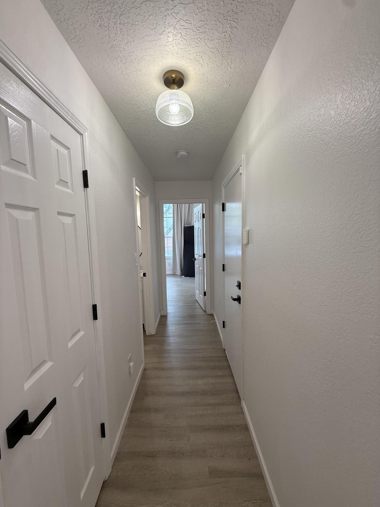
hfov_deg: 85.7
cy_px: 254
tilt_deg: -3.5
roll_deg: +1.0
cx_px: 190
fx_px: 205
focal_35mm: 14
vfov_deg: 102.1
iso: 200
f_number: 2.2
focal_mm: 2.22
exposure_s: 1/120
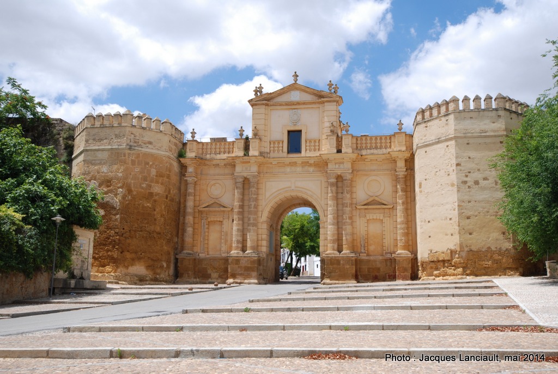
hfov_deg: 53.1
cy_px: 187
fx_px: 559
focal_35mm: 36
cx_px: 279
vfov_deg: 37.0
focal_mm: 24
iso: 100
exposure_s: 1/200
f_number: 7.1
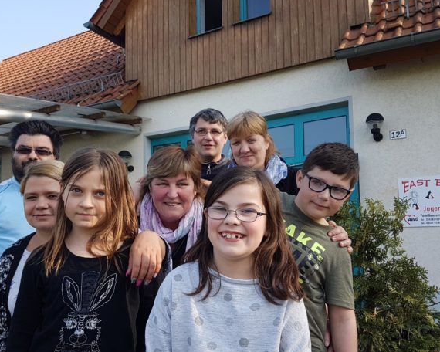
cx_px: 222
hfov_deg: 57.2
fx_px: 404
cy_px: 194
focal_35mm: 31
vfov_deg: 47.0
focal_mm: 4.2
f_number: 1.7
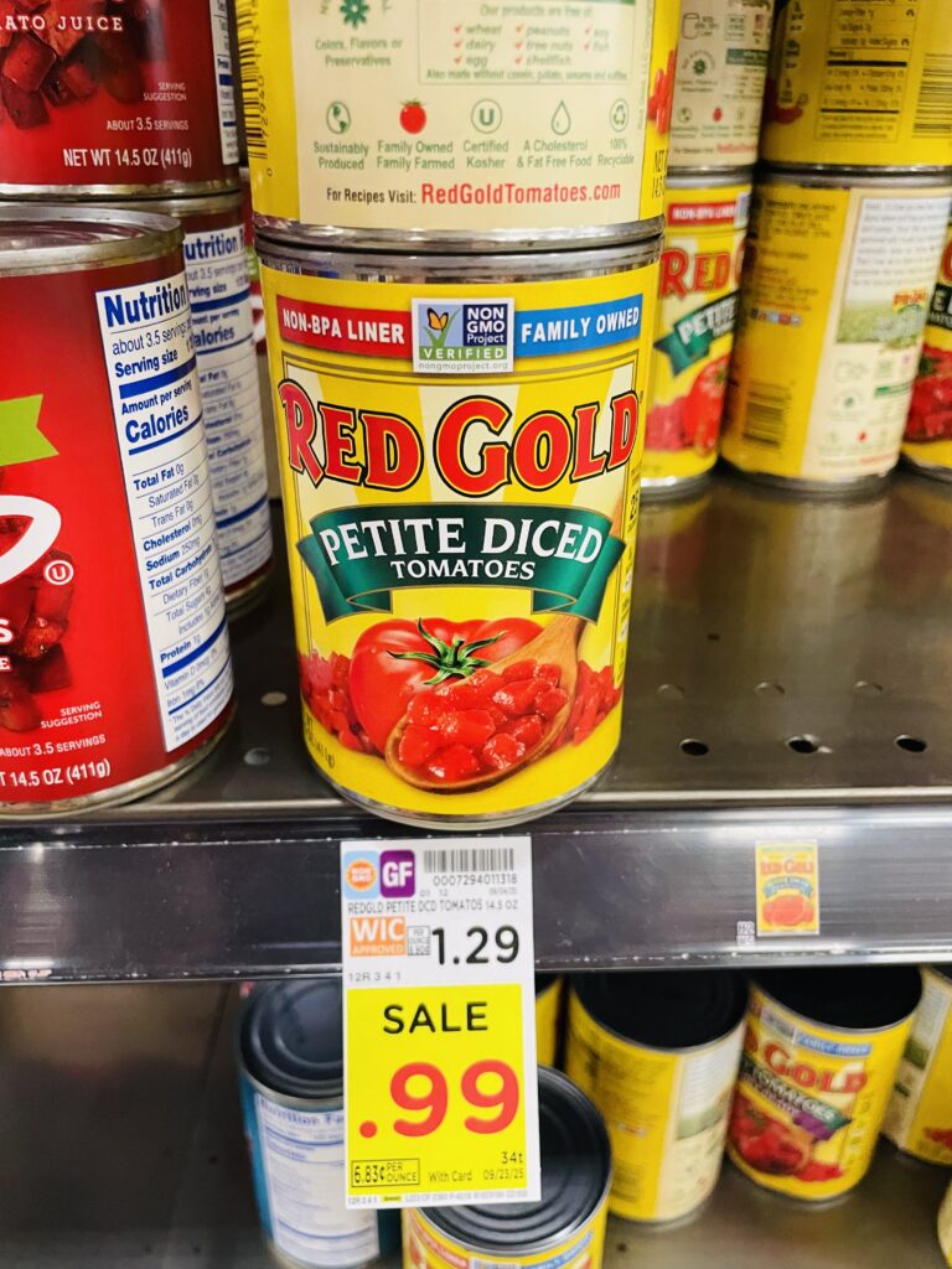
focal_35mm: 26
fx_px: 953
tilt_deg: -29.0
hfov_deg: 53.1
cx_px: 476
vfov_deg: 67.3
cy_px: 634
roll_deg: -0.4
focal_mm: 4.2
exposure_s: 1/60
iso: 320
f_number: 1.6
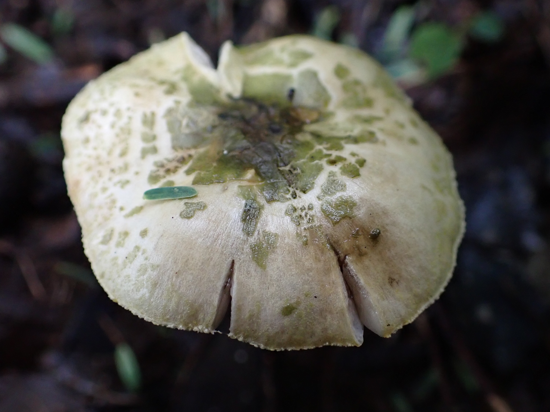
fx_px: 636
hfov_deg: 46.7
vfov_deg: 35.9
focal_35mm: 40
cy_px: 223
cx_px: 304
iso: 500
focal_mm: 5.4
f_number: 2.3
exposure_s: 1/125
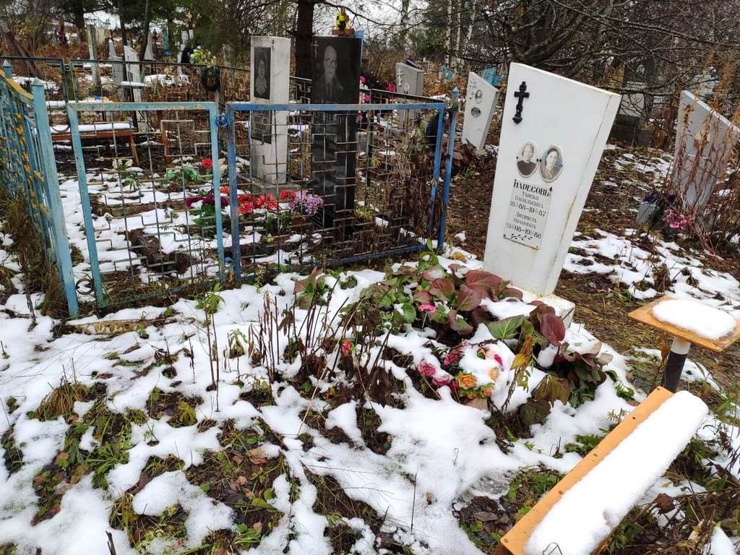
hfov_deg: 67.3
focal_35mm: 26
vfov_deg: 53.1
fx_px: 556
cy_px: 278
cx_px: 370
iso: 112
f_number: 1.75
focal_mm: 4.77
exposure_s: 1/137
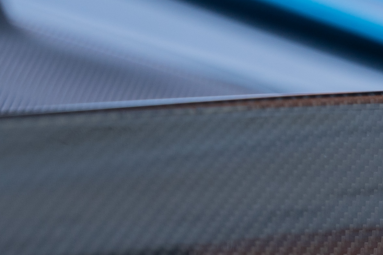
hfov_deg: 2.0
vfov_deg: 1.4
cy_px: 340
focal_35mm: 1015
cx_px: 480
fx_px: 10798
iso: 500
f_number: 4
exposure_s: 1/250
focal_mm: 200
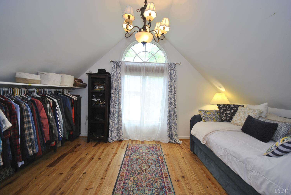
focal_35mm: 15
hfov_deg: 100.3
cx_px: 146
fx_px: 121
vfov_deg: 77.5
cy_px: 98
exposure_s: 1/40
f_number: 4
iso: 200
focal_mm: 10
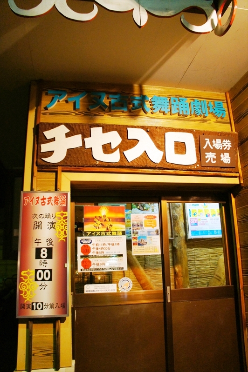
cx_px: 124
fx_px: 279
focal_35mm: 27
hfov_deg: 47.9
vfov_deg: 67.4
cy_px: 186
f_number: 3.5
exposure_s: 1/60
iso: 1600
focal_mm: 18
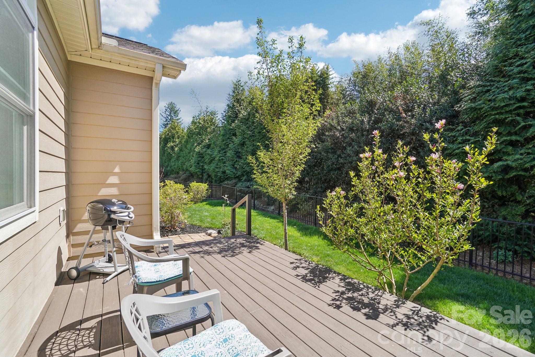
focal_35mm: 15
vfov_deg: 77.3
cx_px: 268
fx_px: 223
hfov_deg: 100.4
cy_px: 178
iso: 100
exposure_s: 1/100
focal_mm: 10
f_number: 8
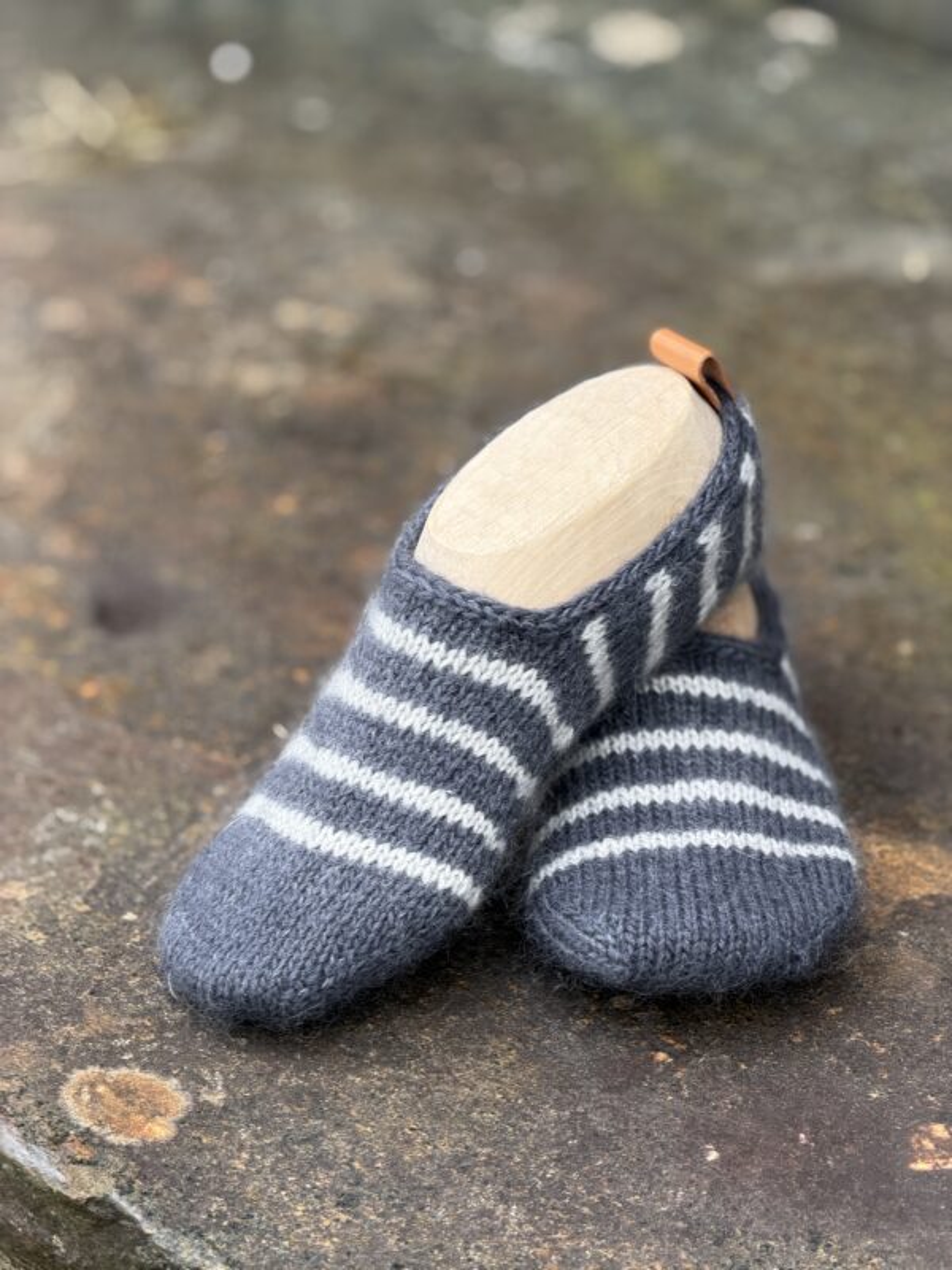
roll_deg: -2.1
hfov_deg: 14.8
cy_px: 635
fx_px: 3667
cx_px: 476
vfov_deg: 19.6
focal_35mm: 100
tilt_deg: -32.5
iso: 50
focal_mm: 16.89
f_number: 2.8
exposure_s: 1/173
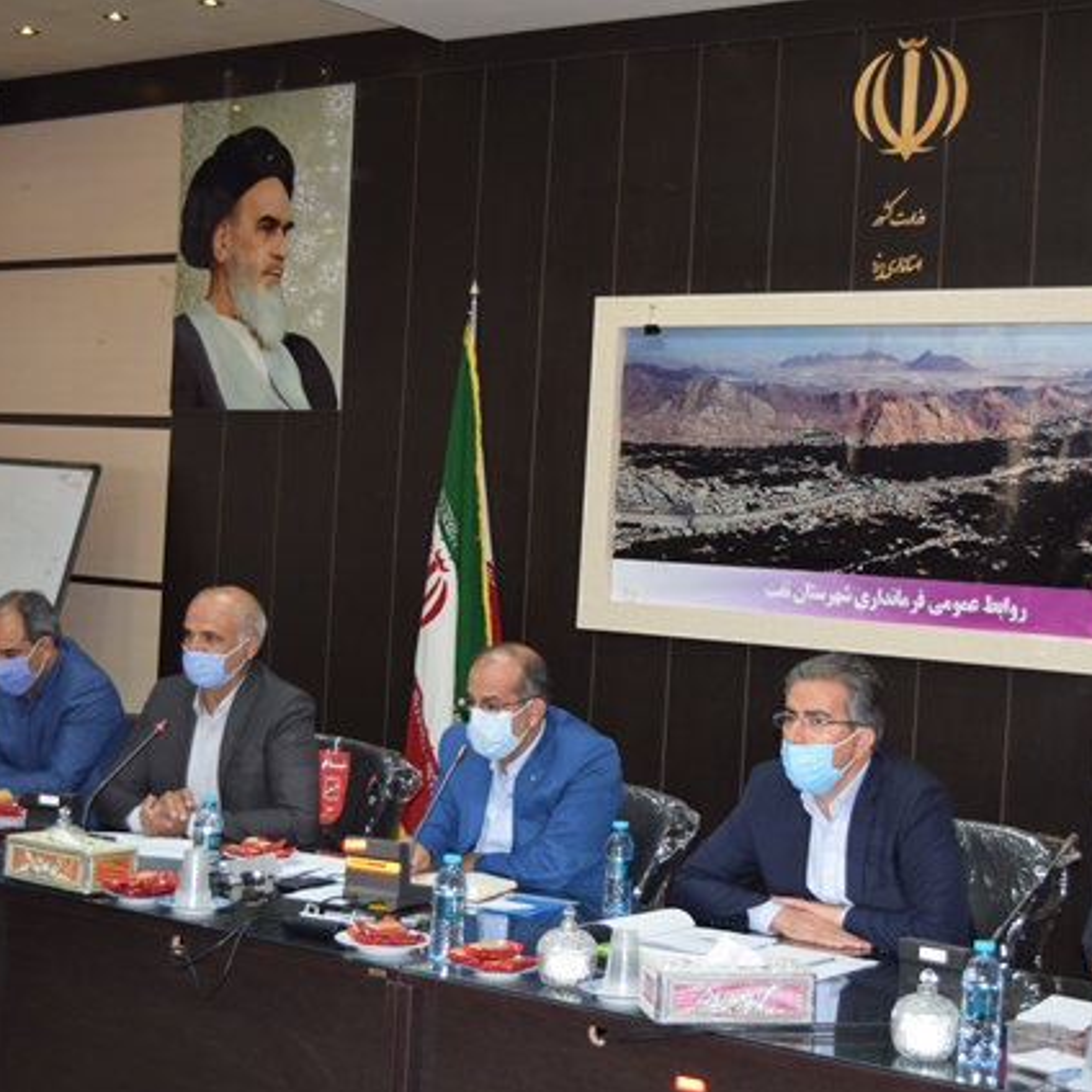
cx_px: 628
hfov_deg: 28.7
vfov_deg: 28.8
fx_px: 2129
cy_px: 547
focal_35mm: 60
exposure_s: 1/80
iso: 800
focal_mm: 31
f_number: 4.2
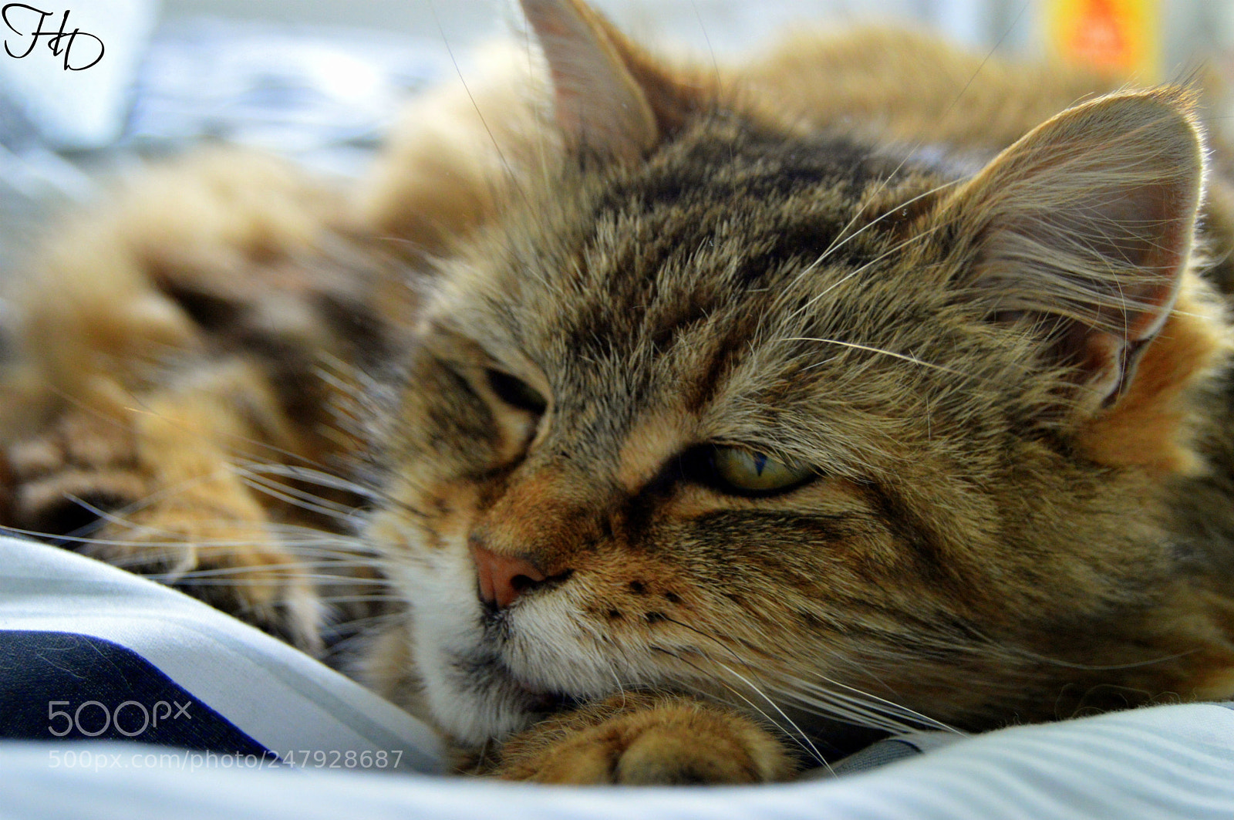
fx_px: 2054
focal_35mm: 60
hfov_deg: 33.4
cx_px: 617
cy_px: 410
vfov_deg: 22.6
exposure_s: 1/60
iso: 1600
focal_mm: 40
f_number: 5
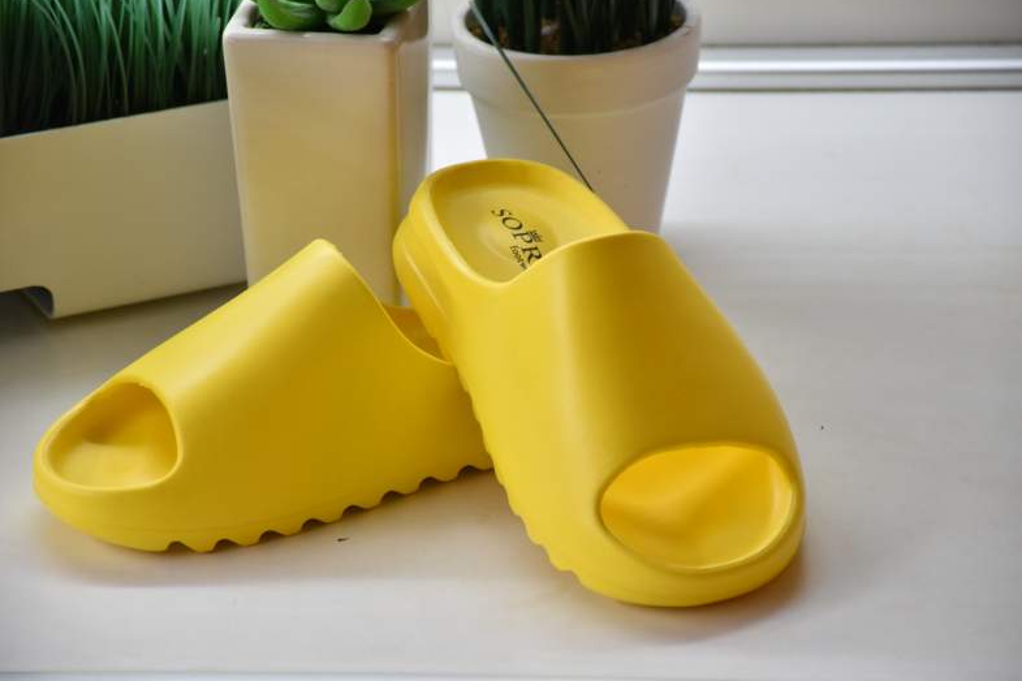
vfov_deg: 6.4
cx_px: 519
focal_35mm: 214
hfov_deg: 9.6
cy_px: 340
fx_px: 6074
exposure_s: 1/80
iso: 1000
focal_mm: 140
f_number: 5.6
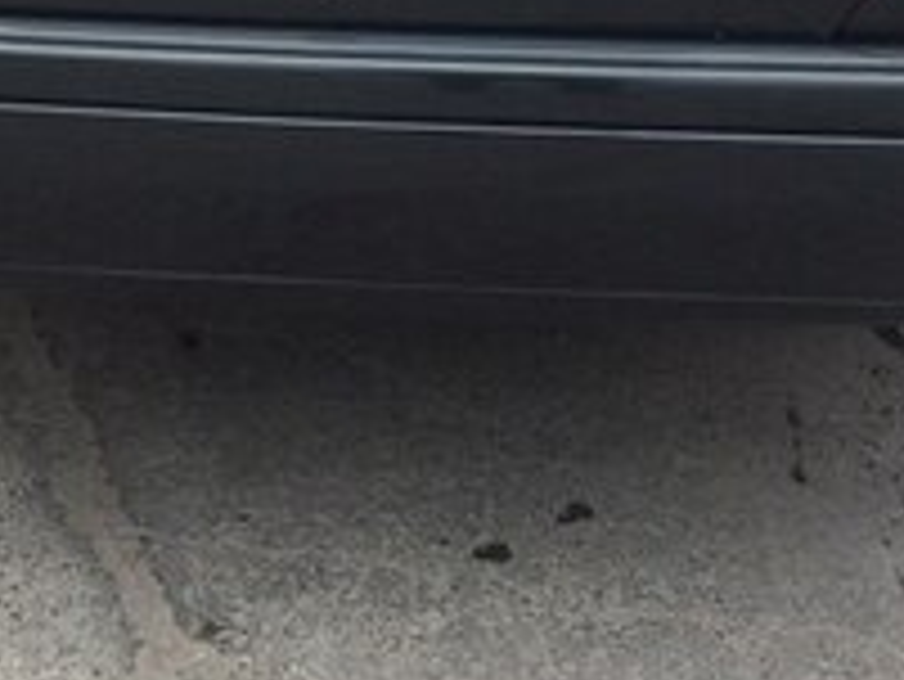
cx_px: 184
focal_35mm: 95
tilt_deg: -17.2
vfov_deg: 14.6
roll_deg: +2.7
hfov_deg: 20.4
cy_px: -317
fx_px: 2482
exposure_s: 1/311
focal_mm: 4.15
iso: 32
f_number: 2.2
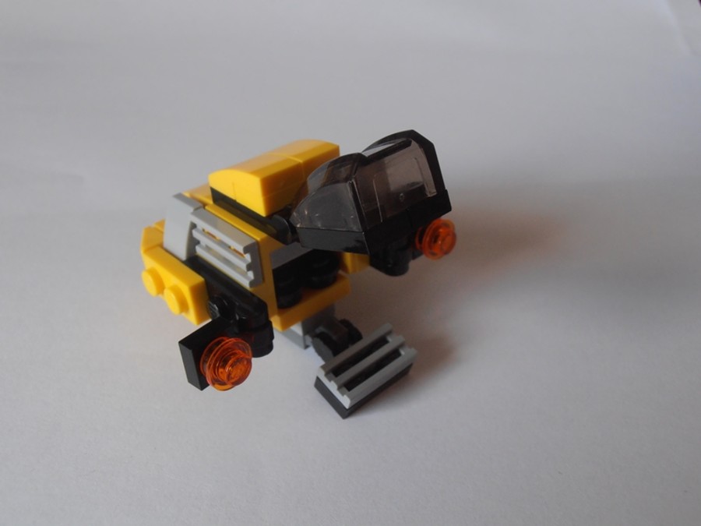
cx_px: 350
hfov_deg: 50.1
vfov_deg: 38.7
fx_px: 749
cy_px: 263
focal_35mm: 37
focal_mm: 6.61
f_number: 3.9
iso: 125
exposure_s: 1/20
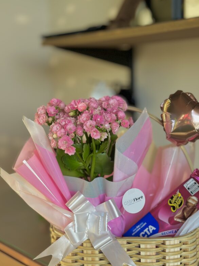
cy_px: 151
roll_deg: +0.9
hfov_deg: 23.2
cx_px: 119
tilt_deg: -8.9
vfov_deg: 30.7
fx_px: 483
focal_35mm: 63
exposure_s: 1/384
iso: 80
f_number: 1.78
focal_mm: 6.86
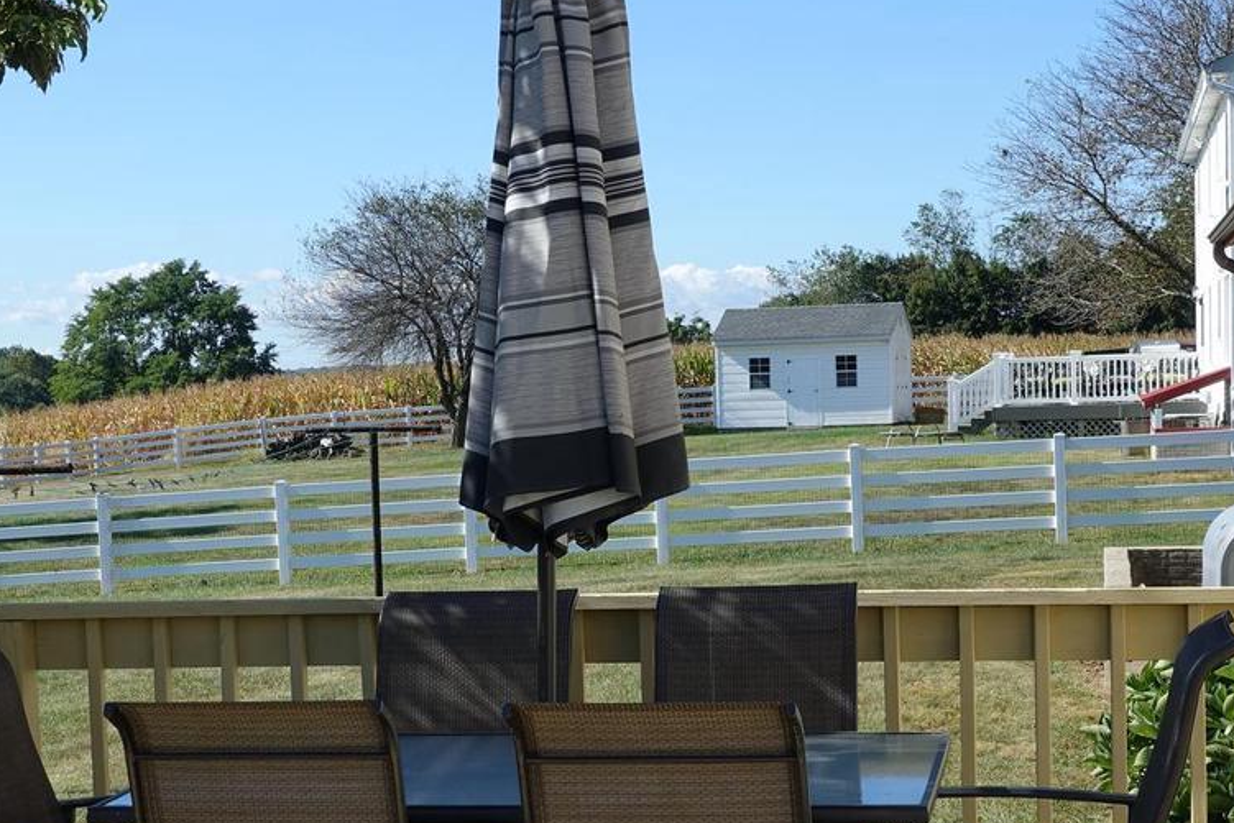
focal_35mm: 69
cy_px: 583
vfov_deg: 19.6
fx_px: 2365
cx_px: 621
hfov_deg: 29.2
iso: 100
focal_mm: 13.31
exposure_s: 1/640
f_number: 4
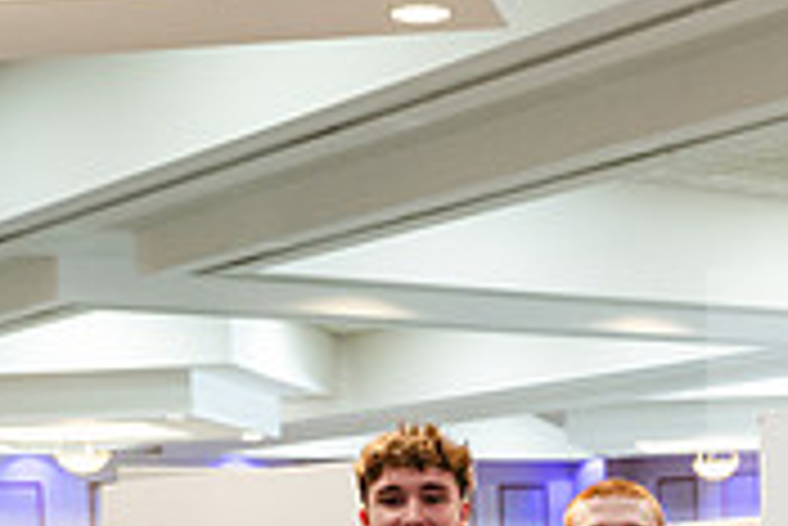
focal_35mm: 106
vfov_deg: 12.3
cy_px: 811
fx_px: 2322
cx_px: 572
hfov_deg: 19.2
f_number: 3.2
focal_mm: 32
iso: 2500
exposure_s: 1/160
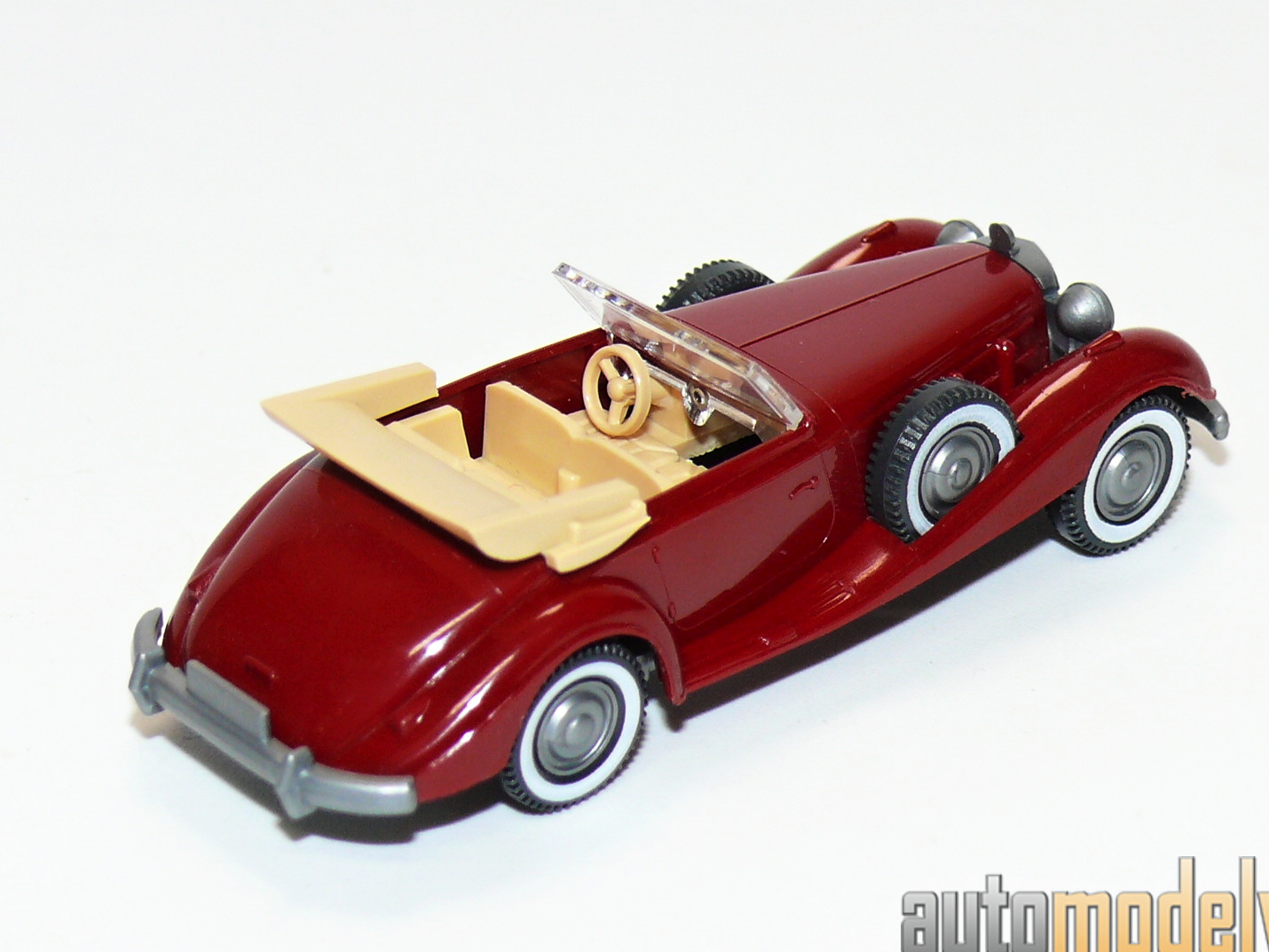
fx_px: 5536
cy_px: 460
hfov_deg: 13.1
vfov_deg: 9.8
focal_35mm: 151
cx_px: 697
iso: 100
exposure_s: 1/30
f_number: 4
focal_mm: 16.1
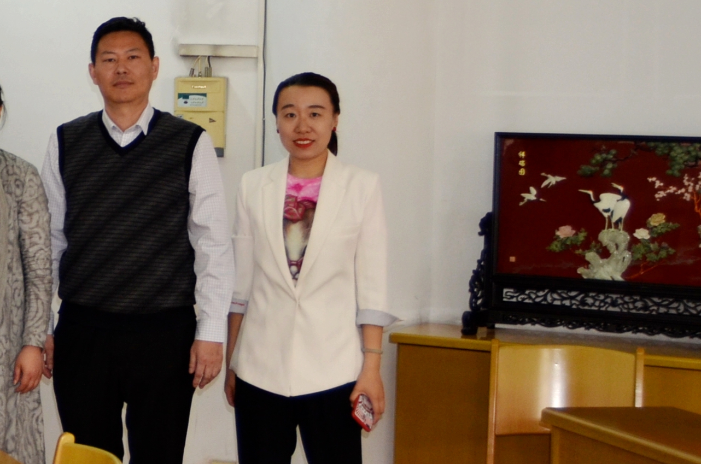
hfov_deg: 18.6
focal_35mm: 99
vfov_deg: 13.7
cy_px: 161
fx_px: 1932
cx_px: -299
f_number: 3.8
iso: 280
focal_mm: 23
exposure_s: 1/125
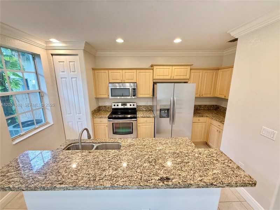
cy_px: 105
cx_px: 140
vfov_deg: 85.7
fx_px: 113
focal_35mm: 14
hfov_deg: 102.1
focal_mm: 2.22
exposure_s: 1/60
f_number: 2.2
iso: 640
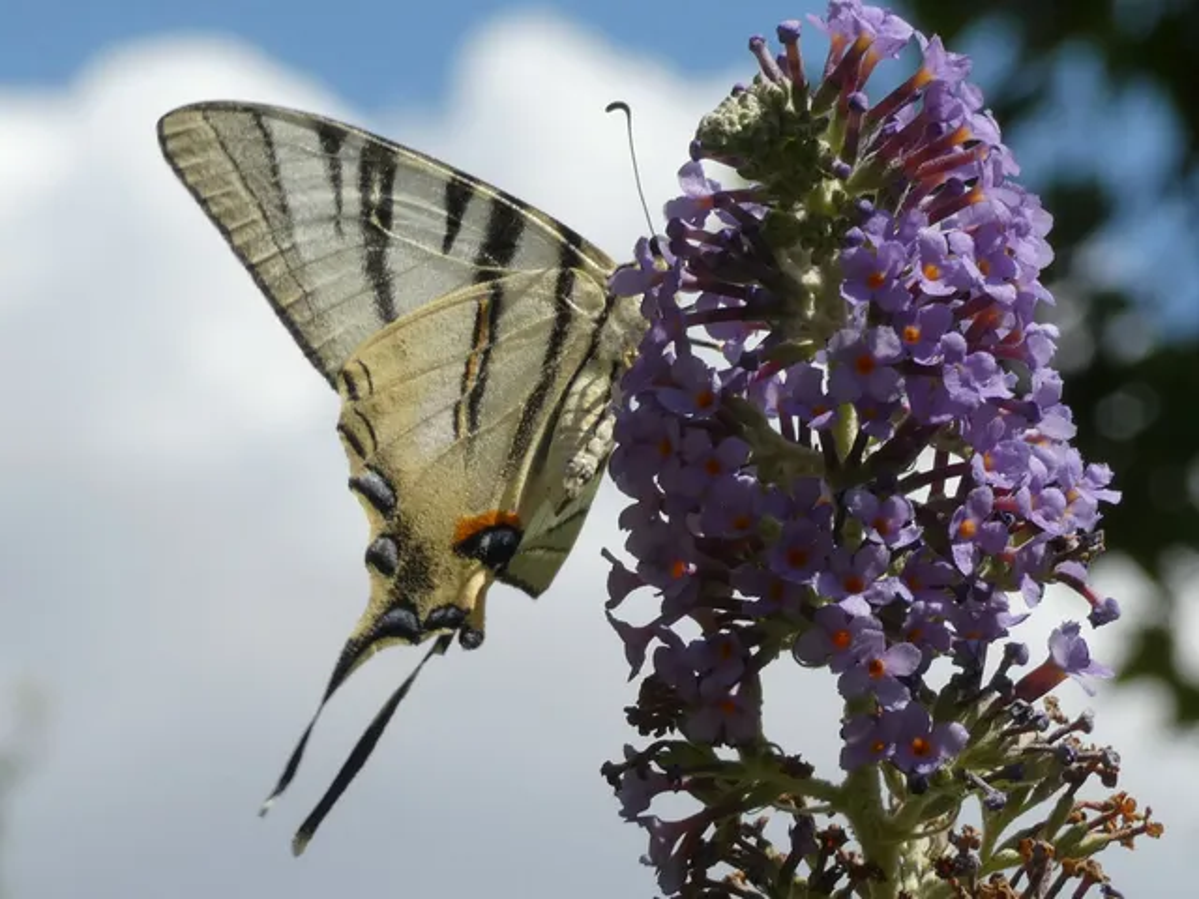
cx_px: 600
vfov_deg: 10.5
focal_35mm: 141
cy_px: 450
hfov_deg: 14.0
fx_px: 4884
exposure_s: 1/500
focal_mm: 25.2
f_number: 5.3
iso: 80
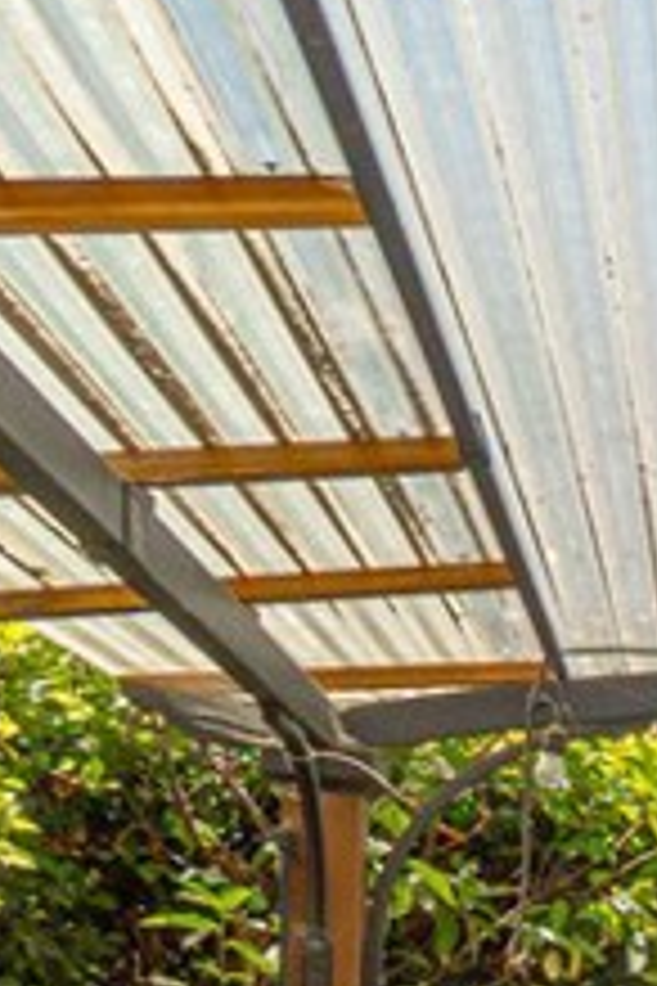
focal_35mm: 70
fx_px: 1916
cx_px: 1854
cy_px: 1108
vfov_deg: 26.4
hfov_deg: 12.1
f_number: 7.1
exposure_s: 1/250
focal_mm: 10
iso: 100
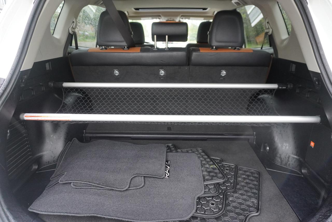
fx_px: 221
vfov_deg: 53.2
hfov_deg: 73.7
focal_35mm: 24
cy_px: 111
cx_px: 166
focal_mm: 16
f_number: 3.5
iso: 1600
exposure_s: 1/160
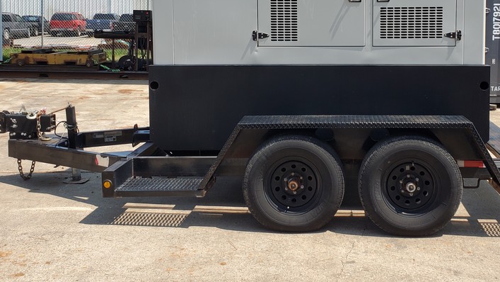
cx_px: 329
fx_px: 544
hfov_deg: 48.6
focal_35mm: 41
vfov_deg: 28.2
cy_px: 44
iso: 50
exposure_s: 1/1013
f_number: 2.4
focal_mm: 4.3
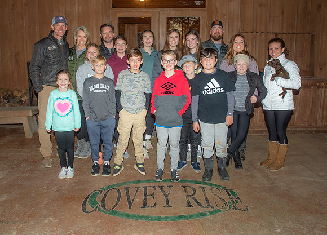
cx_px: 154
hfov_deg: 63.0
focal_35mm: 29
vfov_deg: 47.3
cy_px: 93
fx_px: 267
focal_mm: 17
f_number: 3.5
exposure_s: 1/200
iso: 500
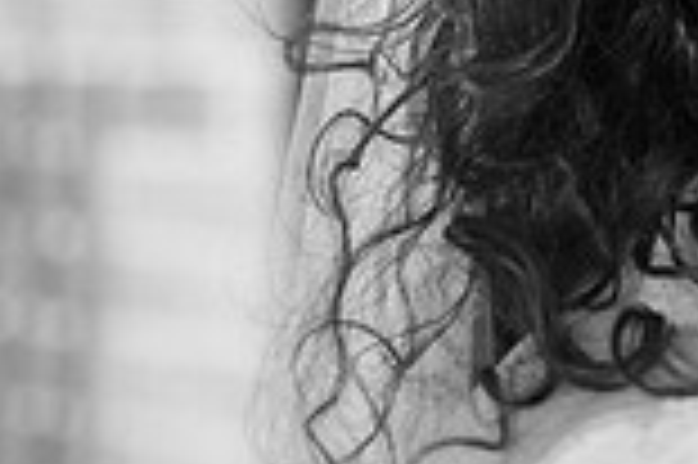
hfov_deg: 9.8
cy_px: -250
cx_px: 748
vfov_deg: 6.5
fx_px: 4029
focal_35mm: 208
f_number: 2.8
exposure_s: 1/800
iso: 3200
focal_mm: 55
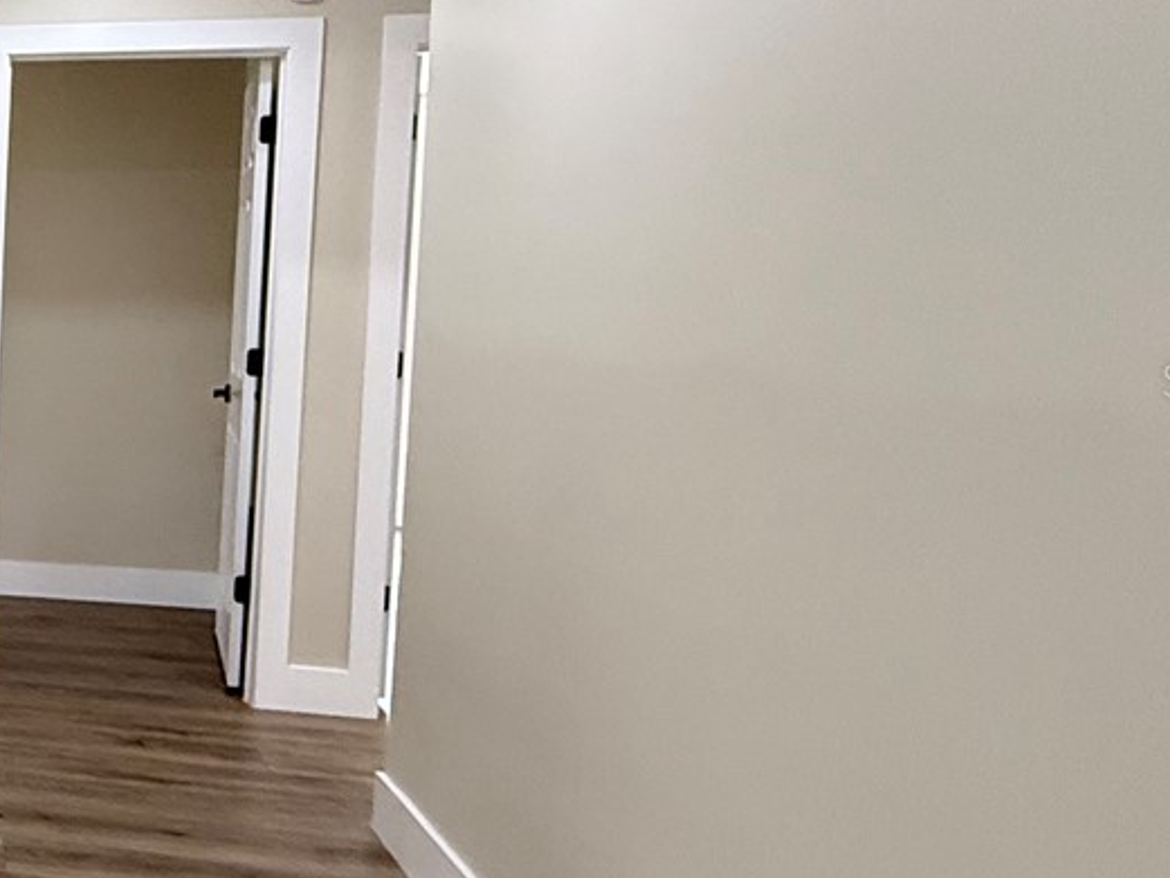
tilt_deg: -2.3
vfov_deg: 33.6
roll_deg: -1.7
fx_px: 1454
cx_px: -422
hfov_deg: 31.4
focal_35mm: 43
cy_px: 379
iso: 400
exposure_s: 1/120
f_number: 2.2
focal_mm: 2.22
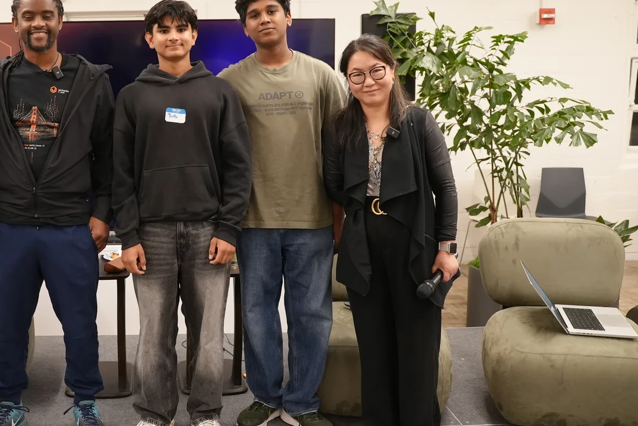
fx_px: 798
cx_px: 169
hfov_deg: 42.4
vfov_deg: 29.8
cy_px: 180
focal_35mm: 45
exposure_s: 1/160
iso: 3200
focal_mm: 30
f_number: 4
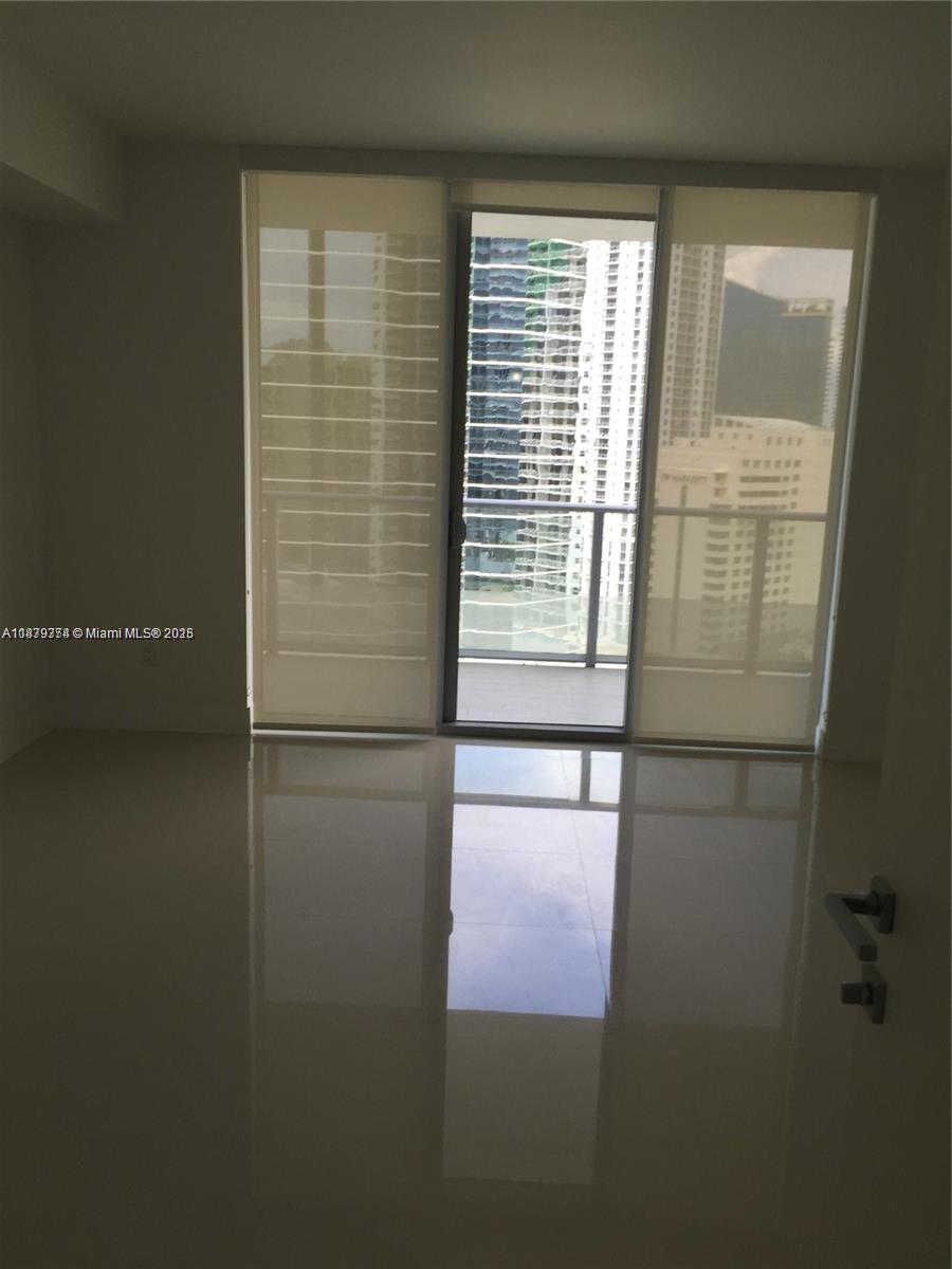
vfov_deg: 61.7
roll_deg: -2.2
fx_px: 1063
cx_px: 476
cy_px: 634
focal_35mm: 29
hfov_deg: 48.2
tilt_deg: -8.8
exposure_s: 1/130
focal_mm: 4.15
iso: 32
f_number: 2.2
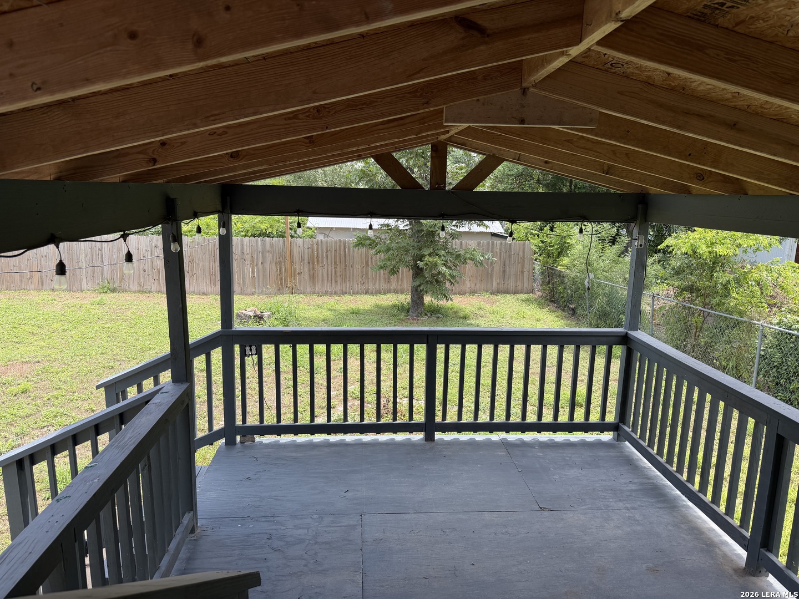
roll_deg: -0.3
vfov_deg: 56.8
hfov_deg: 71.6
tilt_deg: -10.7
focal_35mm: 24
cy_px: 300
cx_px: 400
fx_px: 554
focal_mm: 6.76
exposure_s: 1/757
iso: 80
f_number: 1.78
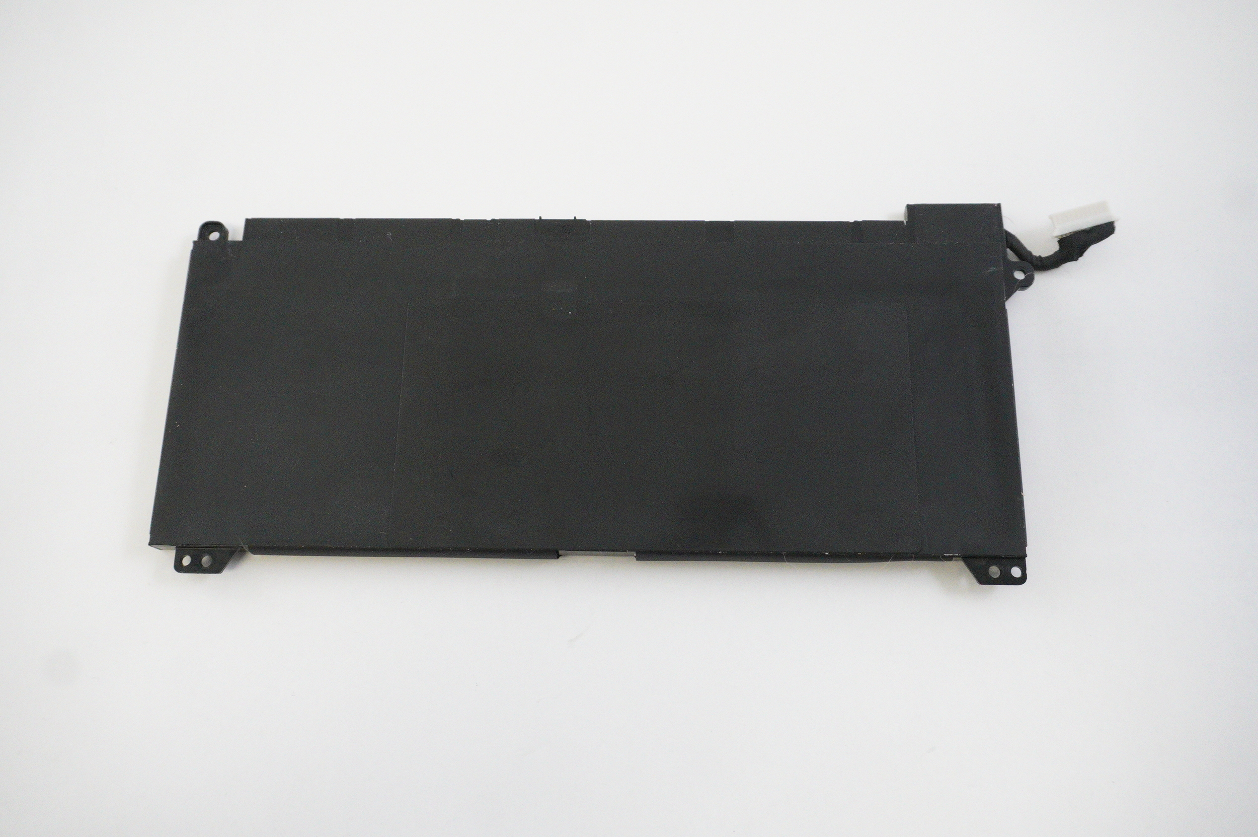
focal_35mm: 30
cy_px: 418
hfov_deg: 62.0
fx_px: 1047
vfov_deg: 43.5
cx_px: 629
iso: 6400
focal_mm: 20
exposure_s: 1/320
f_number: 5.6
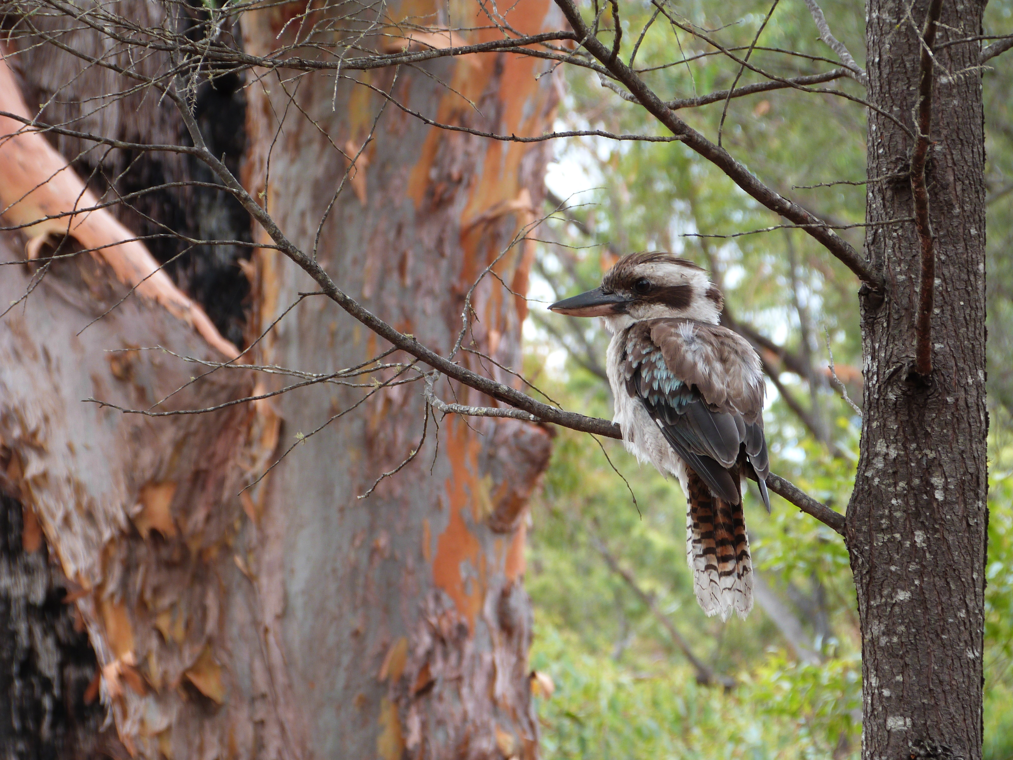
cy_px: 380
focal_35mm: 196
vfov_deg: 7.6
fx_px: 5736
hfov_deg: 10.1
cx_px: 506
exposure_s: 1/80
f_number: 3.8
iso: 100
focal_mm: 35.3
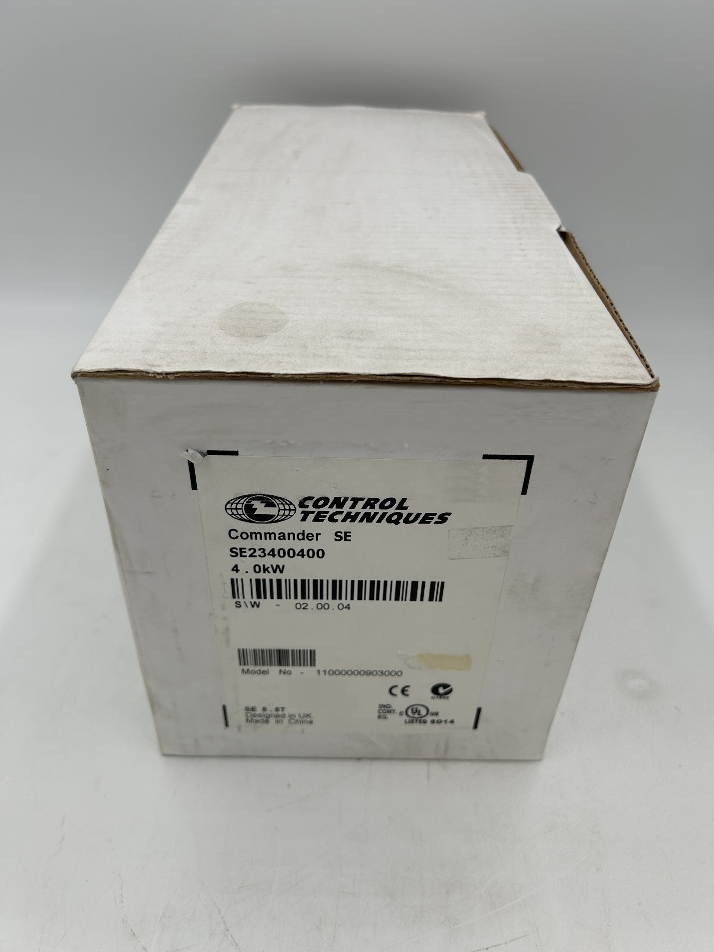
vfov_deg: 67.3
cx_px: 357
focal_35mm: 26
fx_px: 715
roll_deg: -3.0
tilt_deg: -37.0
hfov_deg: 53.1
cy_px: 476
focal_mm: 5.7
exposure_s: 1/728
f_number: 1.5
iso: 50
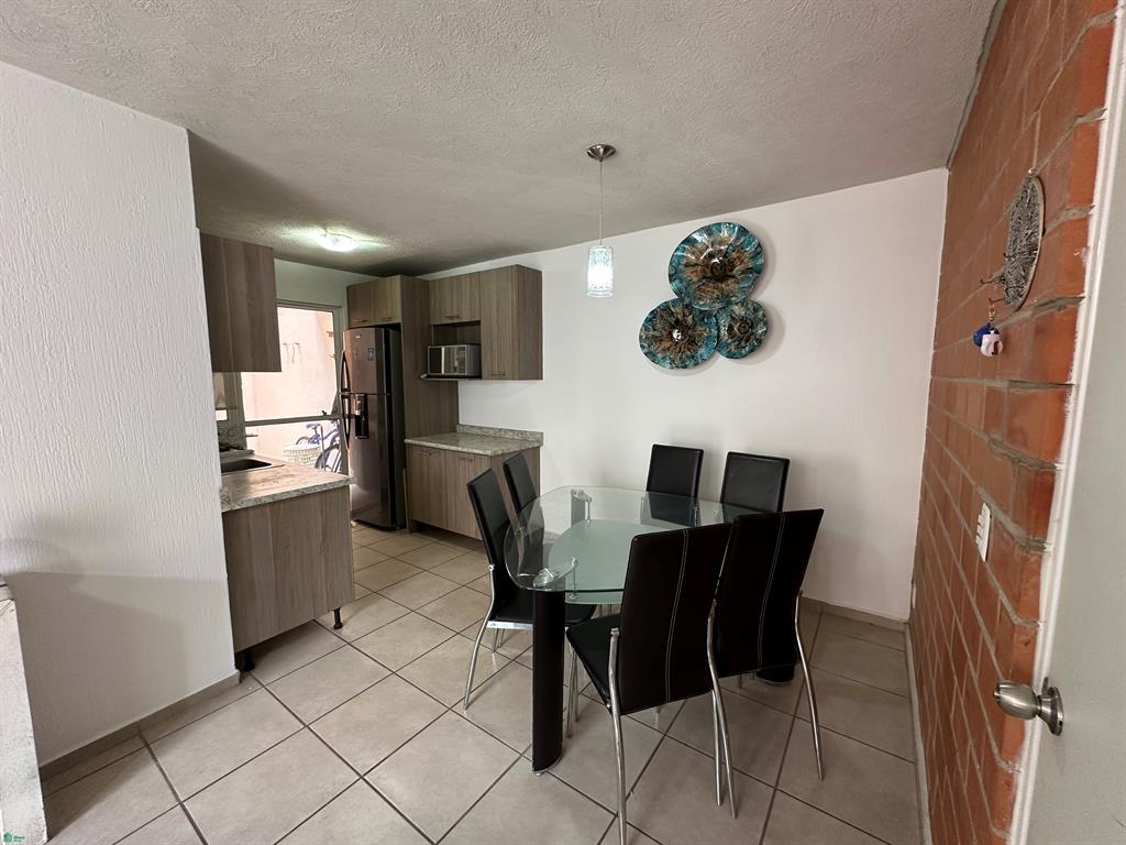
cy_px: 422
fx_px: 455
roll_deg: +0.7
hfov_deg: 102.1
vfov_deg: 85.7
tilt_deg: -5.4
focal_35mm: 14
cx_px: 563
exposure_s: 1/60
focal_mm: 2.22
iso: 200
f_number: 2.2
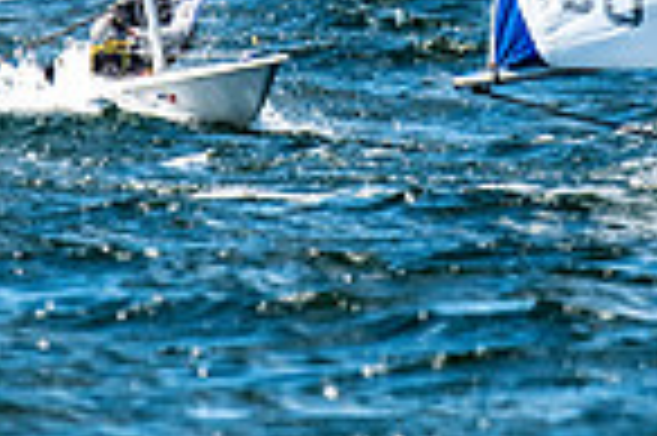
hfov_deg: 1.0
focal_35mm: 2051
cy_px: -229
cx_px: 437
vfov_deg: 0.7
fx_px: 37388
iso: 400
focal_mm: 300
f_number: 5
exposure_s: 1/3200
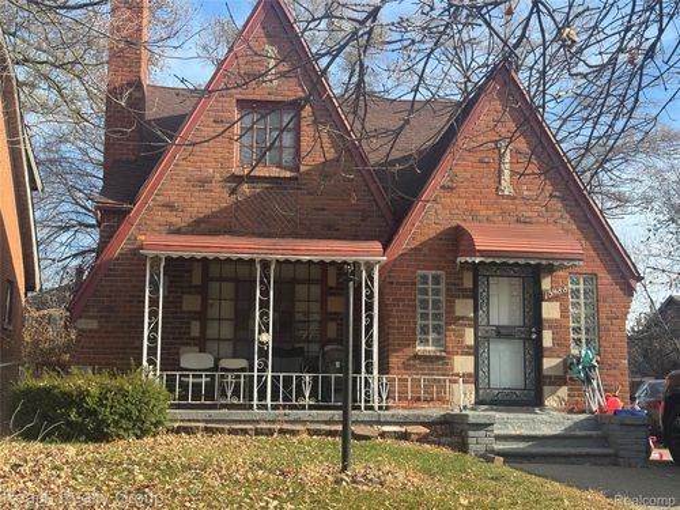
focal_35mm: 48
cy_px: 255
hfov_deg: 39.7
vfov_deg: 30.3
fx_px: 943
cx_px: 340
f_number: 1.78
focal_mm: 6.76
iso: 64
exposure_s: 1/1560
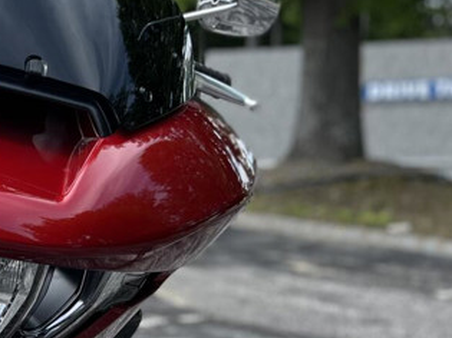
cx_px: -151
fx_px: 1149
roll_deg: +2.3
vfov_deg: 16.2
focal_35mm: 88
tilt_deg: -15.3
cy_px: 385
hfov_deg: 20.2
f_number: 1.6
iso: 50
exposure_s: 1/1066
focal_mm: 5.1
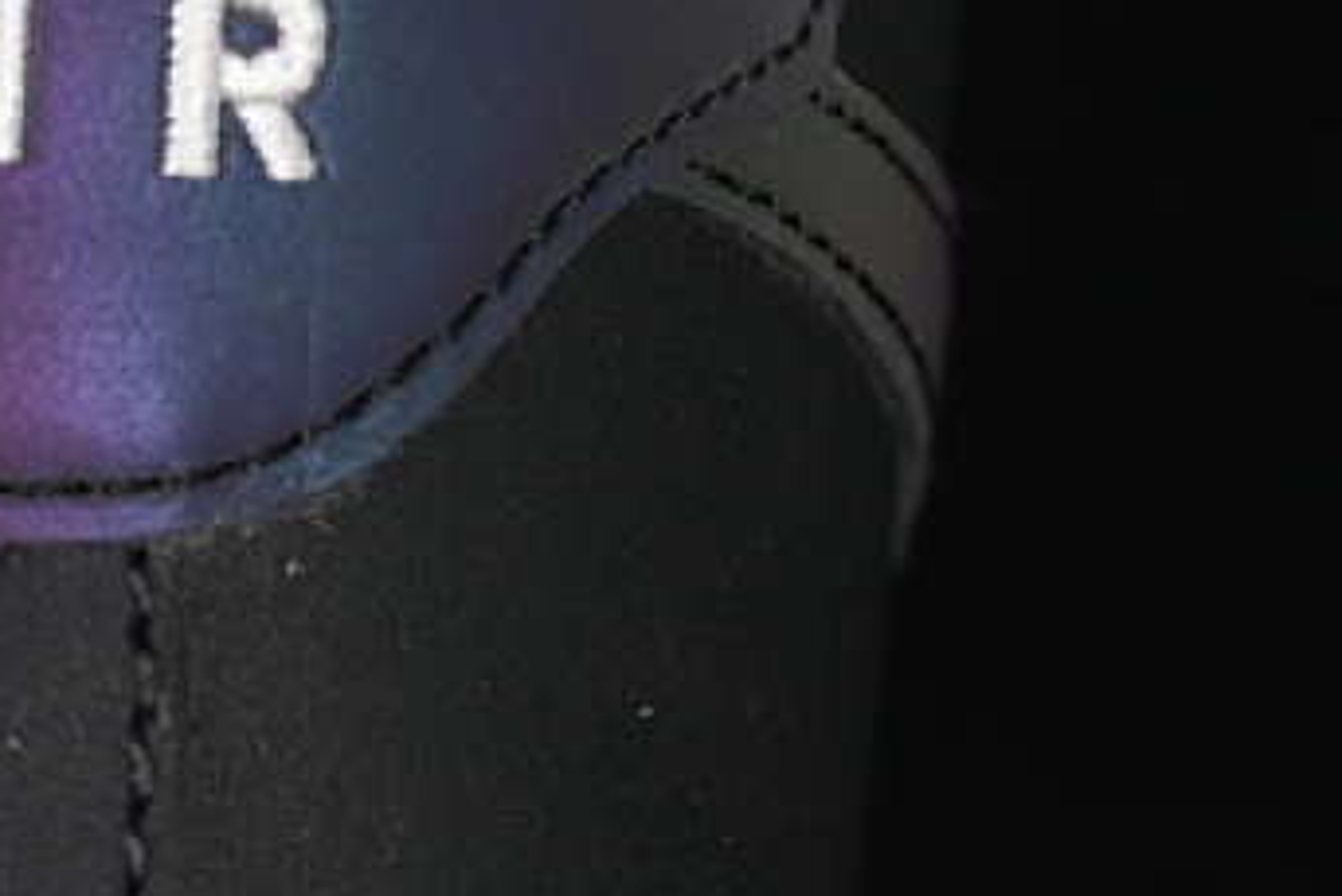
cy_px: 712
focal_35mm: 236
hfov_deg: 8.7
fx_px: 8801
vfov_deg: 5.8
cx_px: -113
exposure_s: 1/50
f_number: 6.3
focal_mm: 50
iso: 160
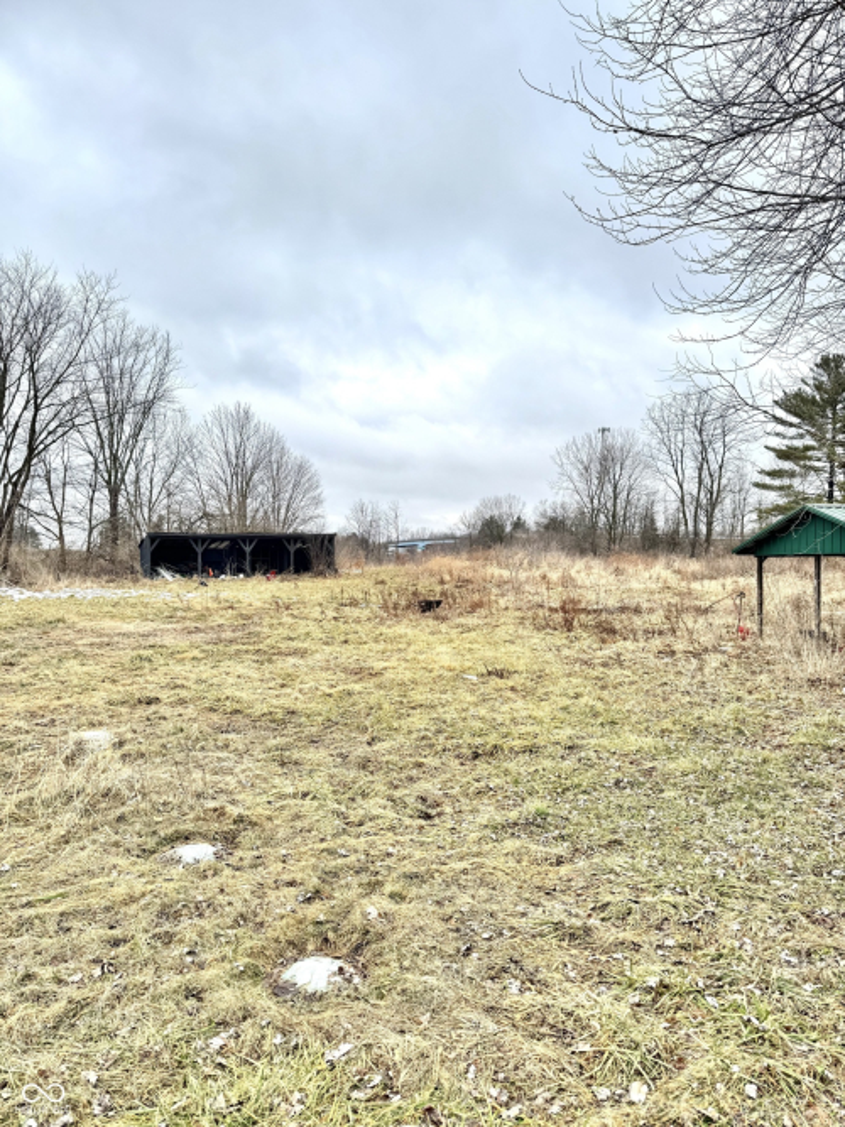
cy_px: 564
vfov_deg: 71.6
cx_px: 422
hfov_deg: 56.8
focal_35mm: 24
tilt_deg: -3.1
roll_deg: +2.1
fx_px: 781
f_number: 1.78
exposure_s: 1/1026
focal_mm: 6.76
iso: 80
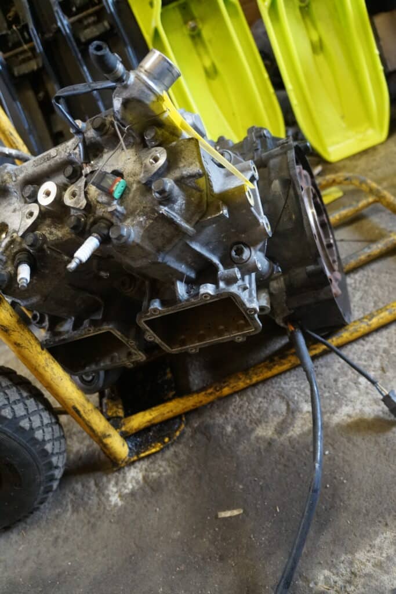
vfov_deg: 67.4
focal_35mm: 27
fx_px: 445
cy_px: 297
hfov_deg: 47.9
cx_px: 198
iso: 1250
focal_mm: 18
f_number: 3.5
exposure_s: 1/60
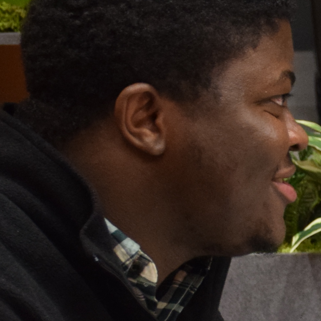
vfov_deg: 5.9
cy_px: 321
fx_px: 3126
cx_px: 721
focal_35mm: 298
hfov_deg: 5.7
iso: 800
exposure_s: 1/80
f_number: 4.5
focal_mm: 38
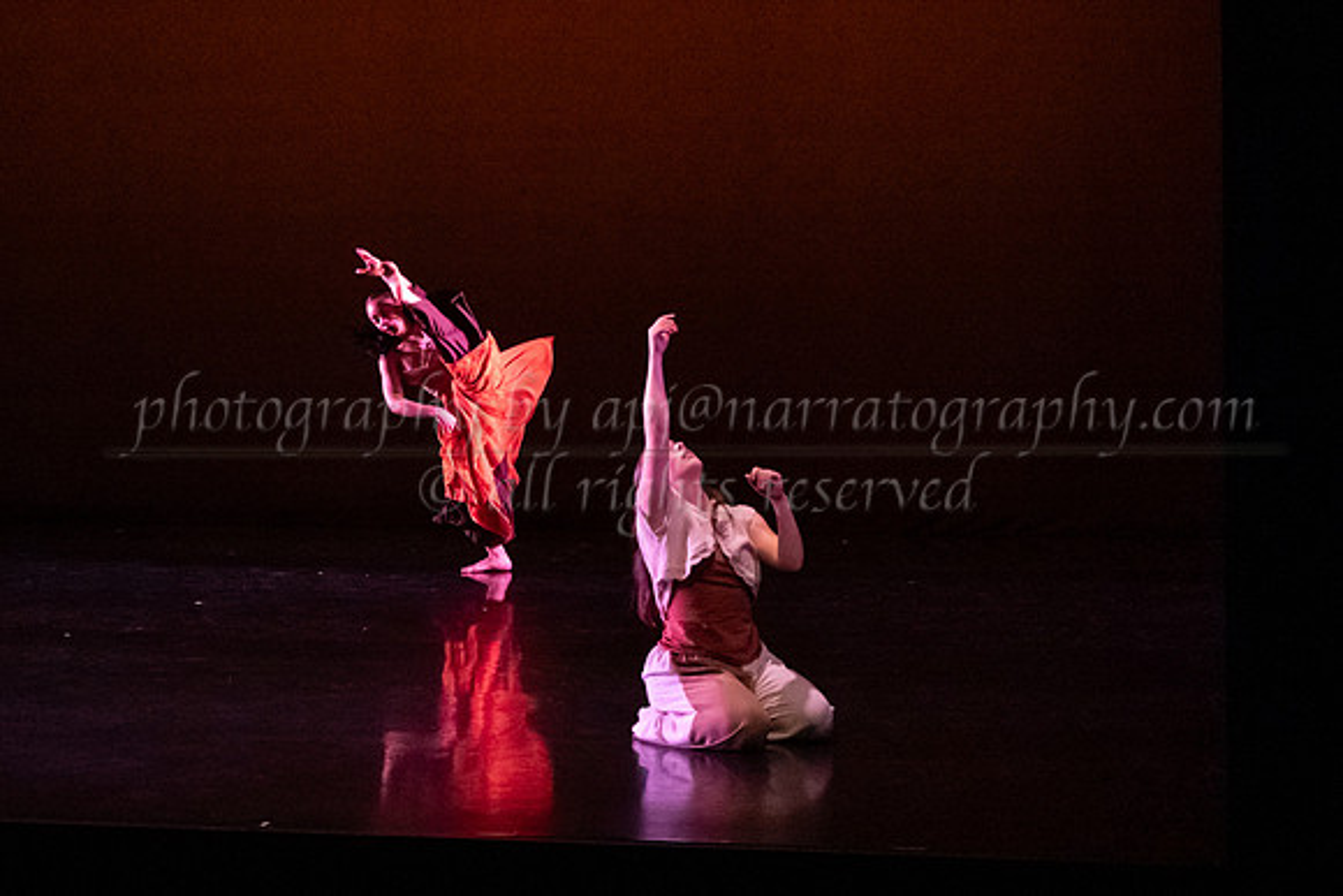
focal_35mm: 71
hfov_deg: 28.4
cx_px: 758
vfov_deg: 19.2
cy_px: 399
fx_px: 2652
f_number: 4
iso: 4000
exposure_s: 1/400
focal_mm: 43
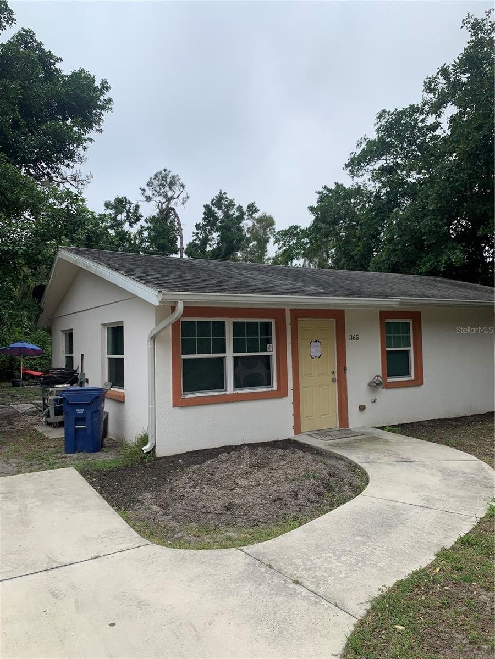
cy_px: 330
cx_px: 248
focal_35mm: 26
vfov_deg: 67.3
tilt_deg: +1.3
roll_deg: +1.2
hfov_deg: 53.1
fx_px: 496
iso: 25
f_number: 1.8
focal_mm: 4.25
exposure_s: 1/3521
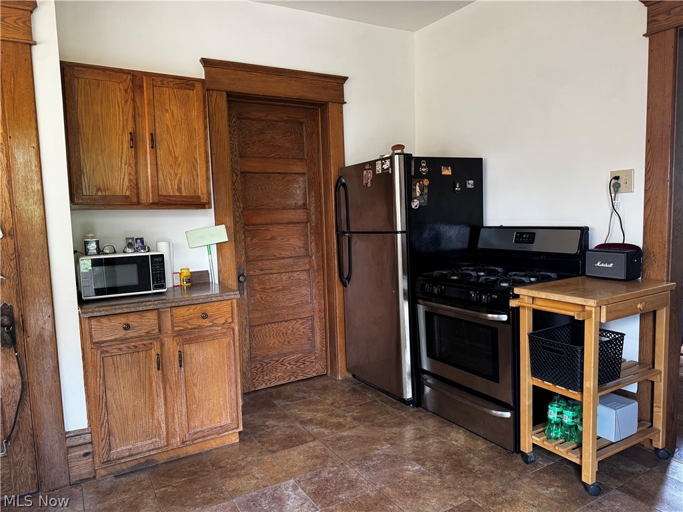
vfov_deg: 56.8
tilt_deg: -5.5
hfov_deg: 71.6
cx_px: 342
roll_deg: +2.0
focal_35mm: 24
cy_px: 256
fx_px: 474
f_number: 1.78
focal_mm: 6.76
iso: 250
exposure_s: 1/60
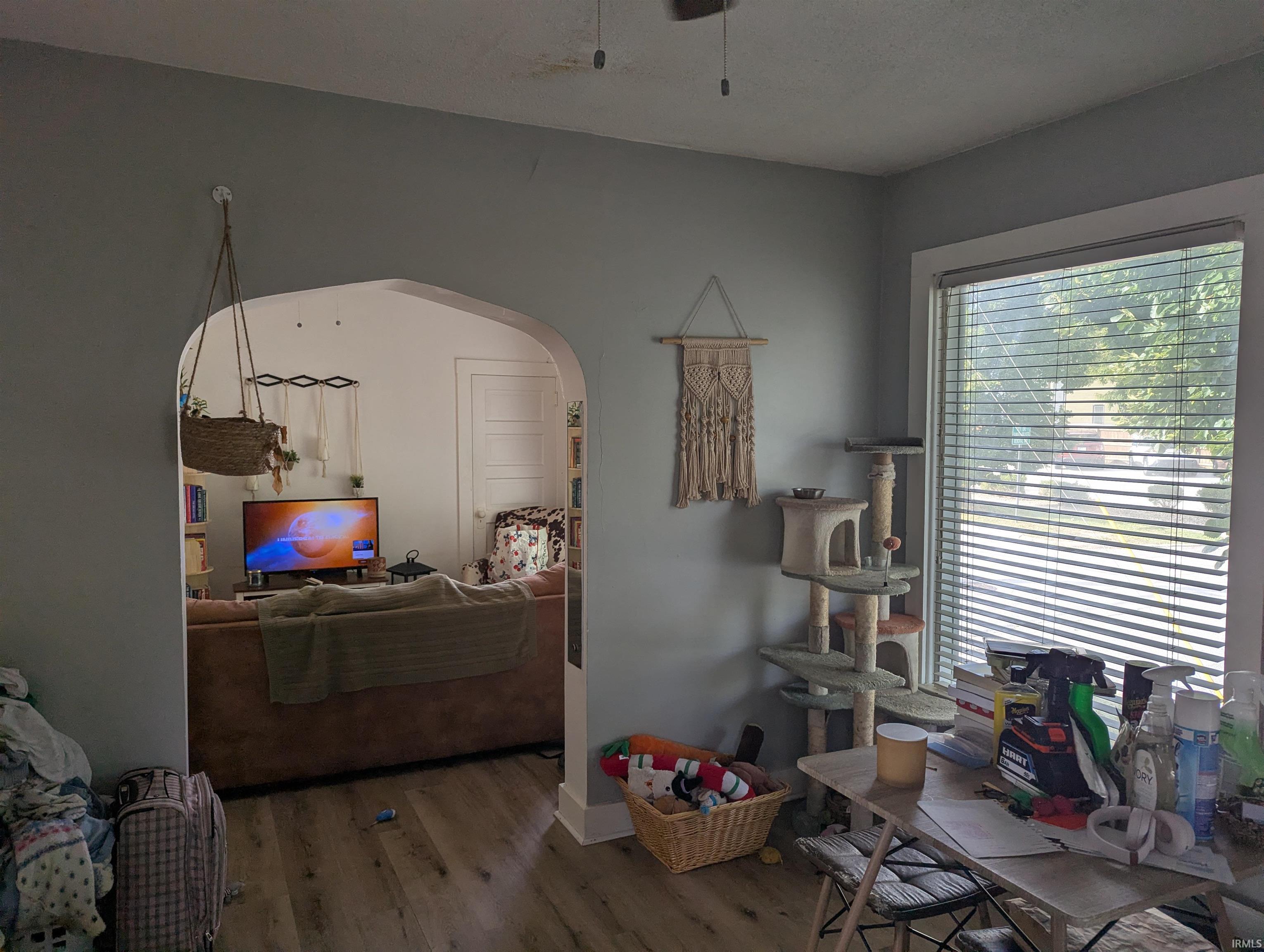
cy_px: 476
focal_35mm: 24
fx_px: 878
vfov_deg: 56.9
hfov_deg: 71.5
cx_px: 632
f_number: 1.85
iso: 39
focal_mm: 6.81
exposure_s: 1/196
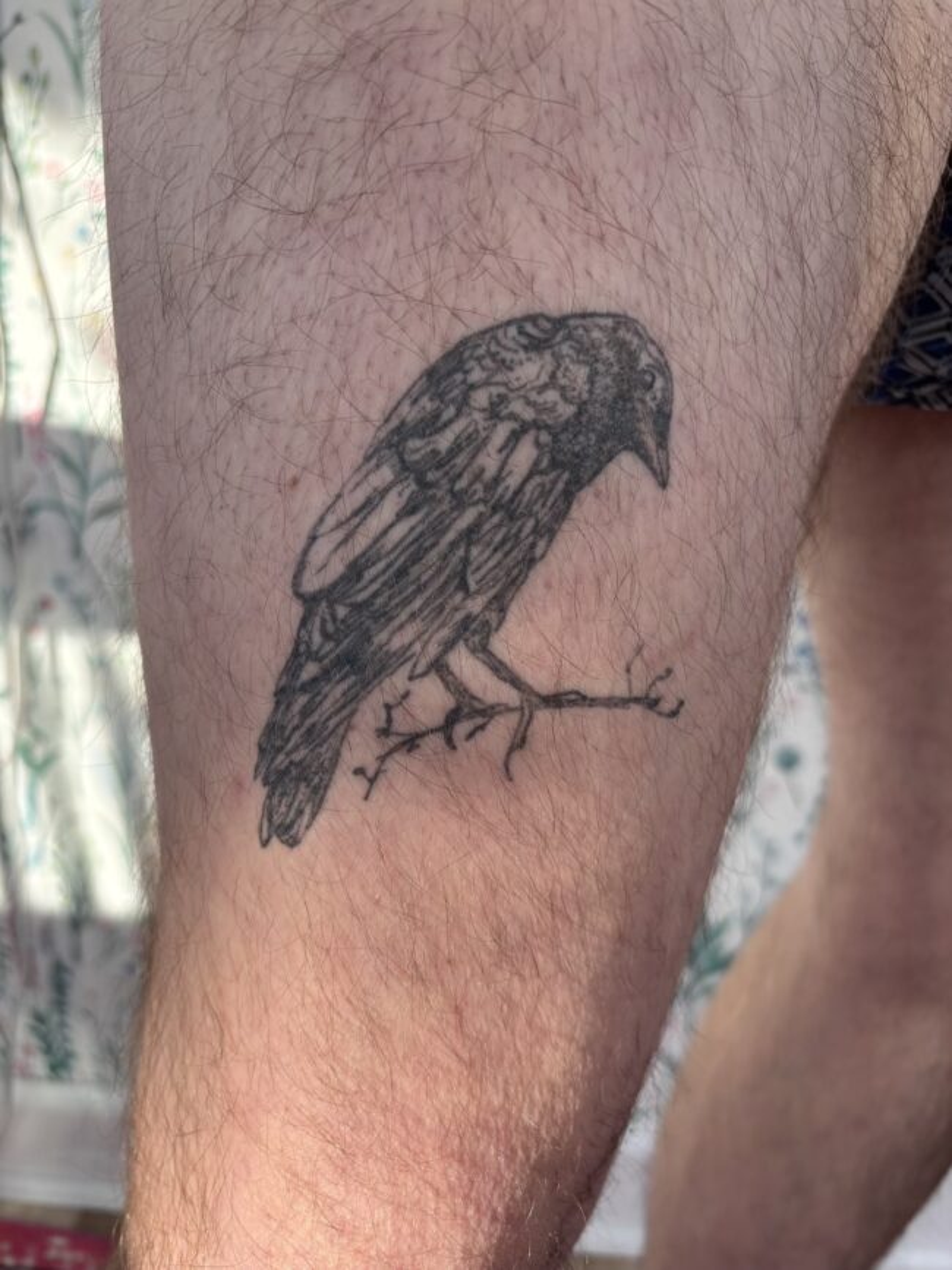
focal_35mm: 26
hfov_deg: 53.1
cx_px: 476
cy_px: 635
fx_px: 954
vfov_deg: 67.3
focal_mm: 5.96
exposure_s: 1/294
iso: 50
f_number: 1.6
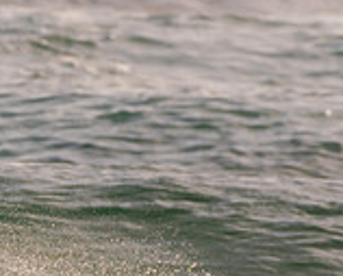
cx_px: -124
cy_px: 392
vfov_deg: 0.7
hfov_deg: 0.9
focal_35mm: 2108
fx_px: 21439
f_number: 5.6
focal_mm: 500
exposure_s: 1/2000
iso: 140
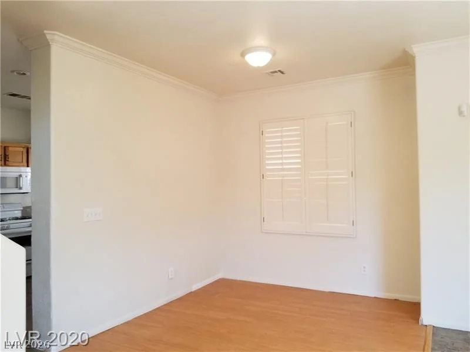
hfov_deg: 67.3
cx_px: 235
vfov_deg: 53.1
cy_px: 176
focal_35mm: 26
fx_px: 353
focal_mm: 4.25
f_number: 1.7
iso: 160
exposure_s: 1/120
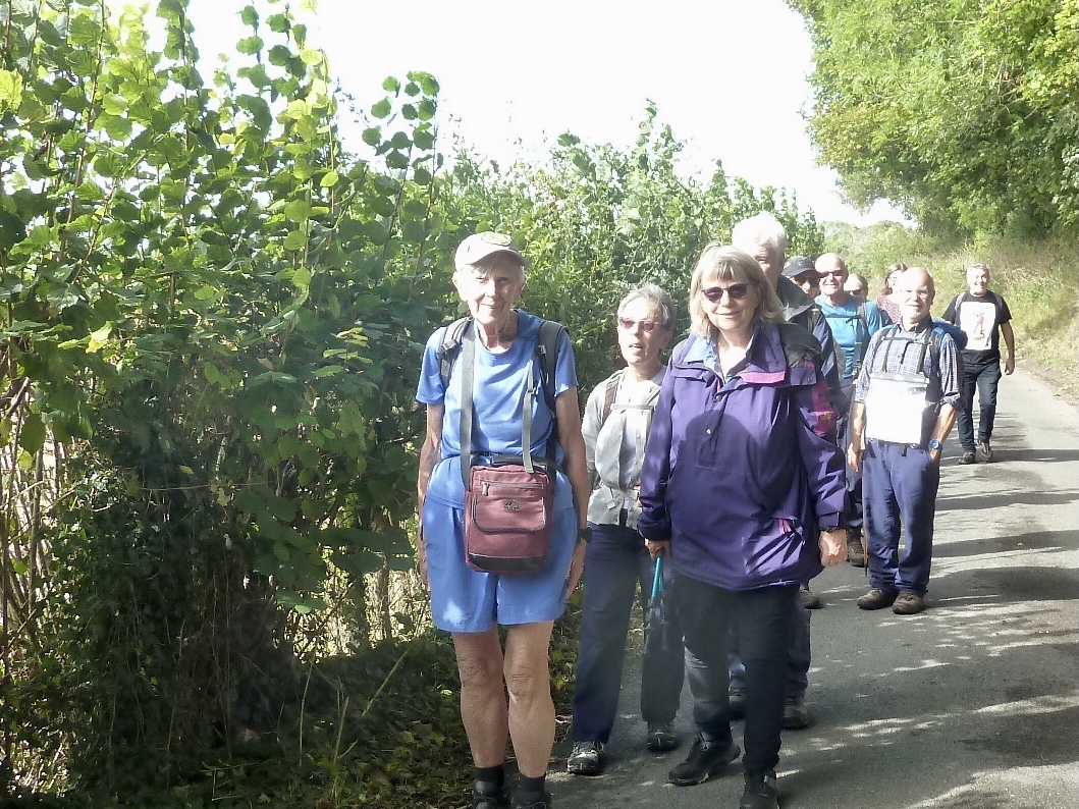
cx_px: 540
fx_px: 779
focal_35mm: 25
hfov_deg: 69.4
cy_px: 404
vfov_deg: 54.9
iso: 125
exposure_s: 1/100
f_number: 3.3
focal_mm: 4.1
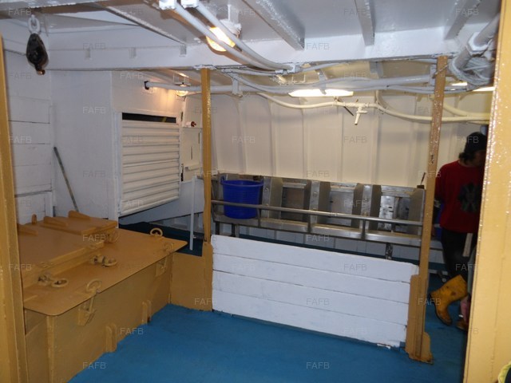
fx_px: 354
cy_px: 192
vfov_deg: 56.8
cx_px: 256
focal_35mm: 24
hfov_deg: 71.6
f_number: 4.1
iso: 200
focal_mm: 4.3
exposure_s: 1/15
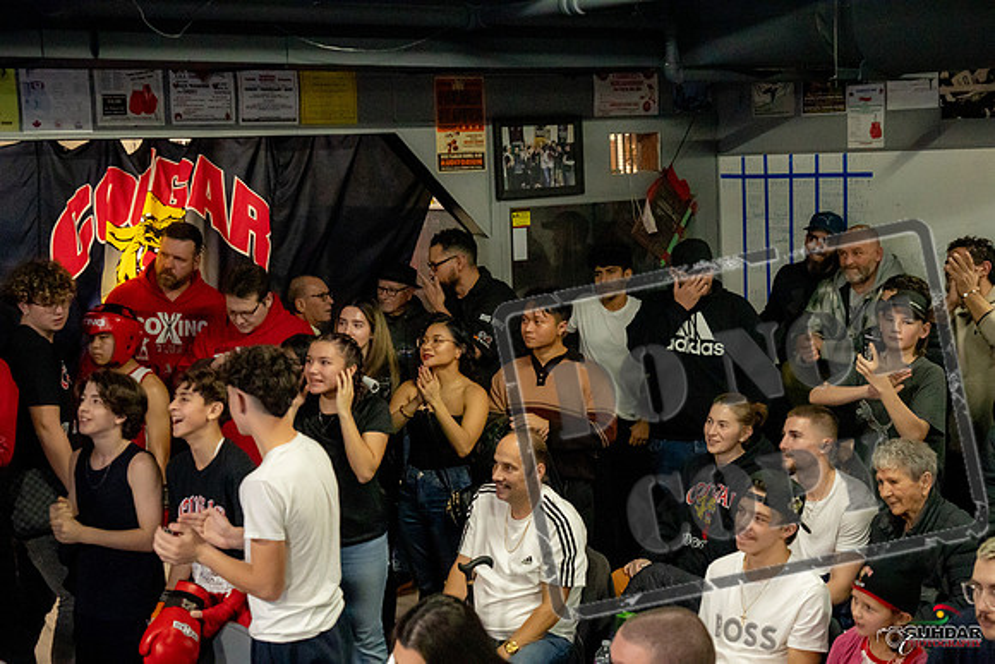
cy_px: 332
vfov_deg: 26.0
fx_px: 1437
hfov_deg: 38.2
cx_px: 498
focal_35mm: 52
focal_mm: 35
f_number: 2.8
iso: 5000
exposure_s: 1/800
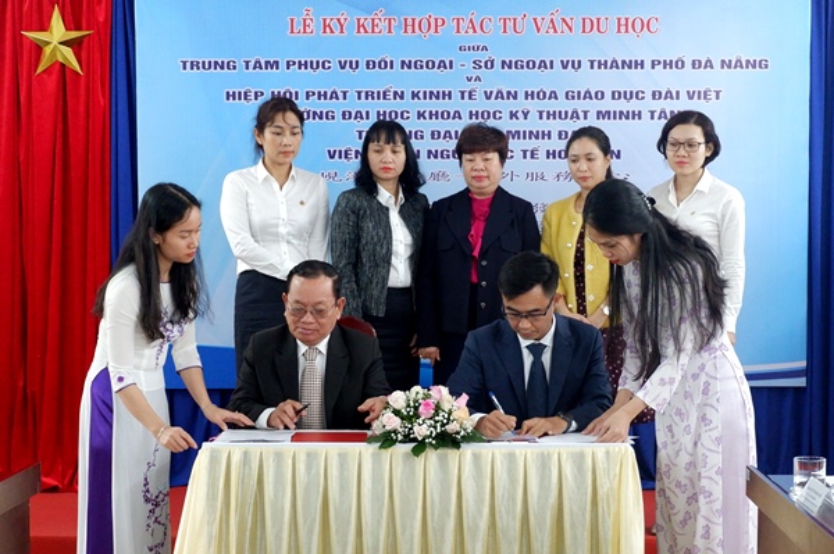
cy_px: 277
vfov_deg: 34.2
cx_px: 417
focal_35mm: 39
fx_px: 903
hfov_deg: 49.6
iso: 3200
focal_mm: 26.9
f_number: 4.5
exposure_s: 1/140
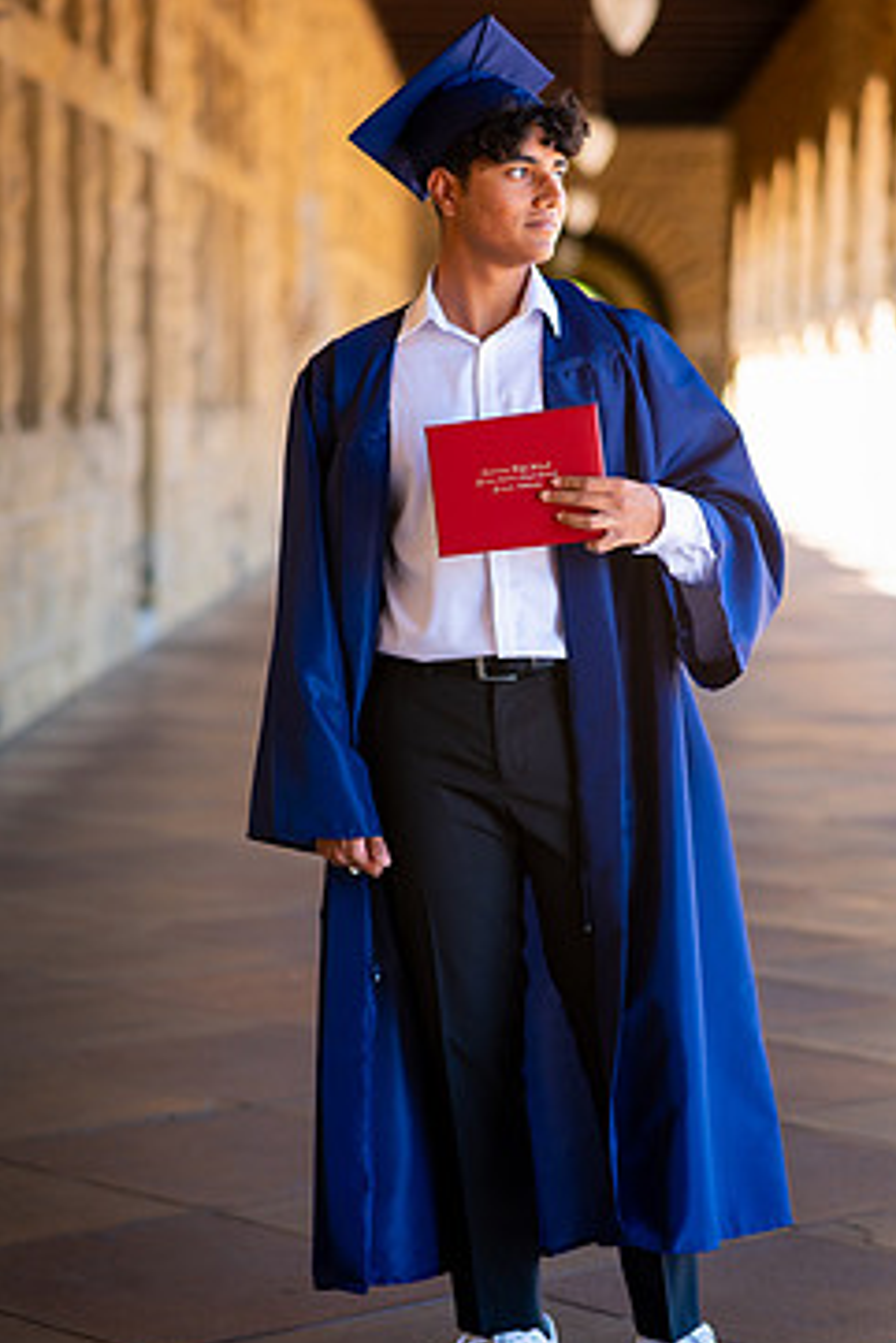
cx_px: 435
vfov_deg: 19.3
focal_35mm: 106
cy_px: 774
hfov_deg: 12.9
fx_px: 3953
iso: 64
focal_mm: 85
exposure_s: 1/200
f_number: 2.8
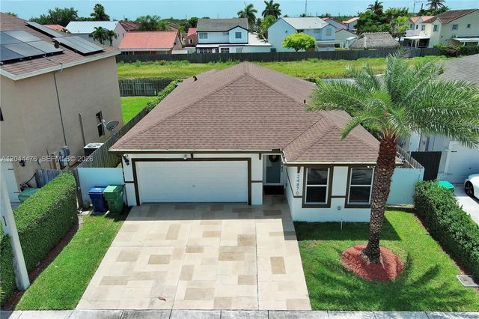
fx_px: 386
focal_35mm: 29
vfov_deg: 44.9
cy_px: 160
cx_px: 240
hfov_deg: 63.7
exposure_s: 1/1486
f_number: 2.8
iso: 100
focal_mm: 10.57
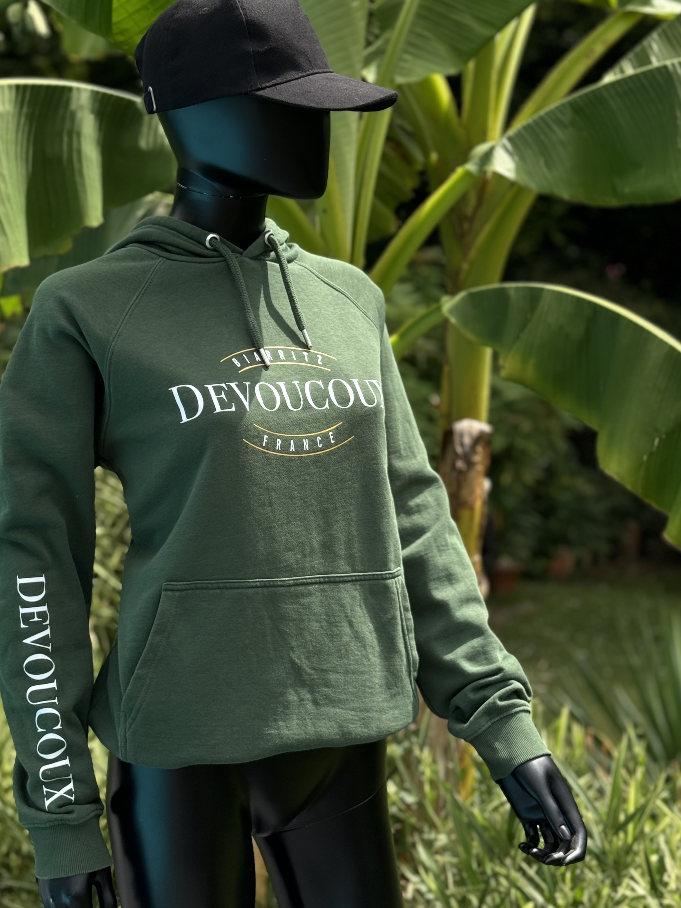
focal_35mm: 60
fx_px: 1574
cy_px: 474
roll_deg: +1.6
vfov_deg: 32.2
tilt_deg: -8.8
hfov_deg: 24.4
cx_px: 279
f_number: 1.78
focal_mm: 6.76
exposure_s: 1/2717
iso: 64
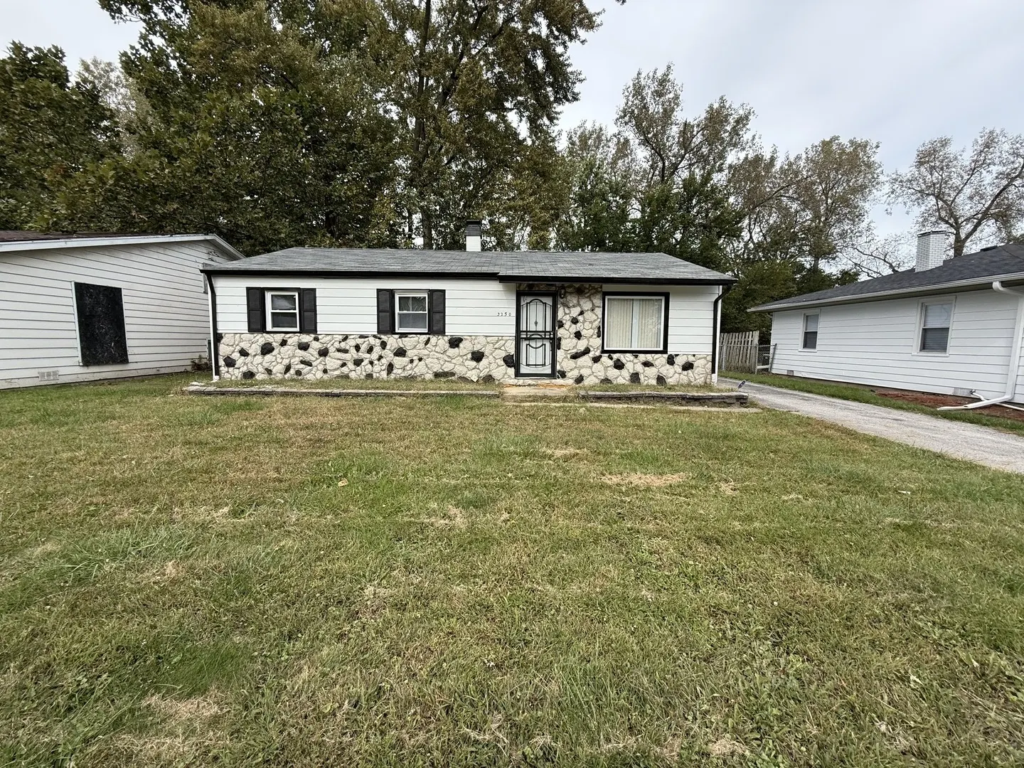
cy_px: 384
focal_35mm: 14
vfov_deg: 85.7
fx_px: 414
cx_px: 512
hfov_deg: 102.1
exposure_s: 1/760
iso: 50
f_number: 2.2
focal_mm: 2.22
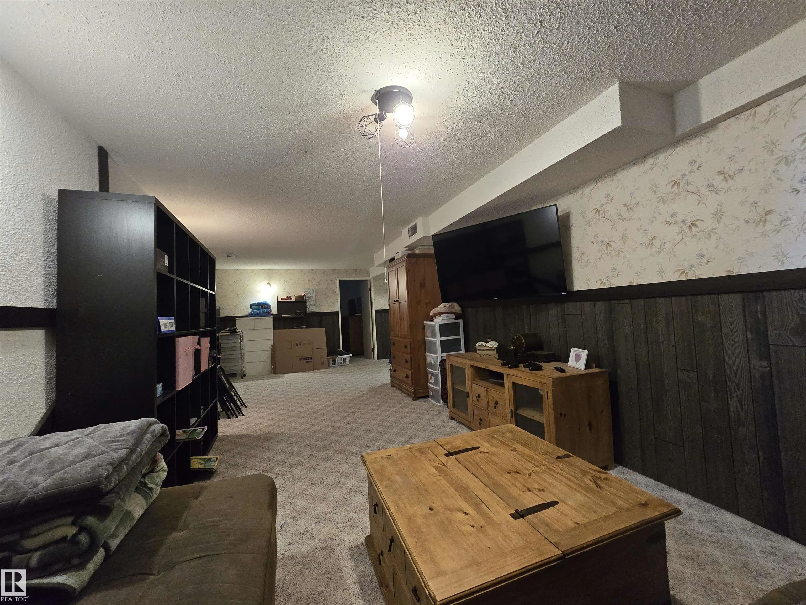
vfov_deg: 89.9
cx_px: 403
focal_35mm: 13
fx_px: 303
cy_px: 302
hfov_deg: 106.2
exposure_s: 1/60
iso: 640
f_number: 2.2
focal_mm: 2.2
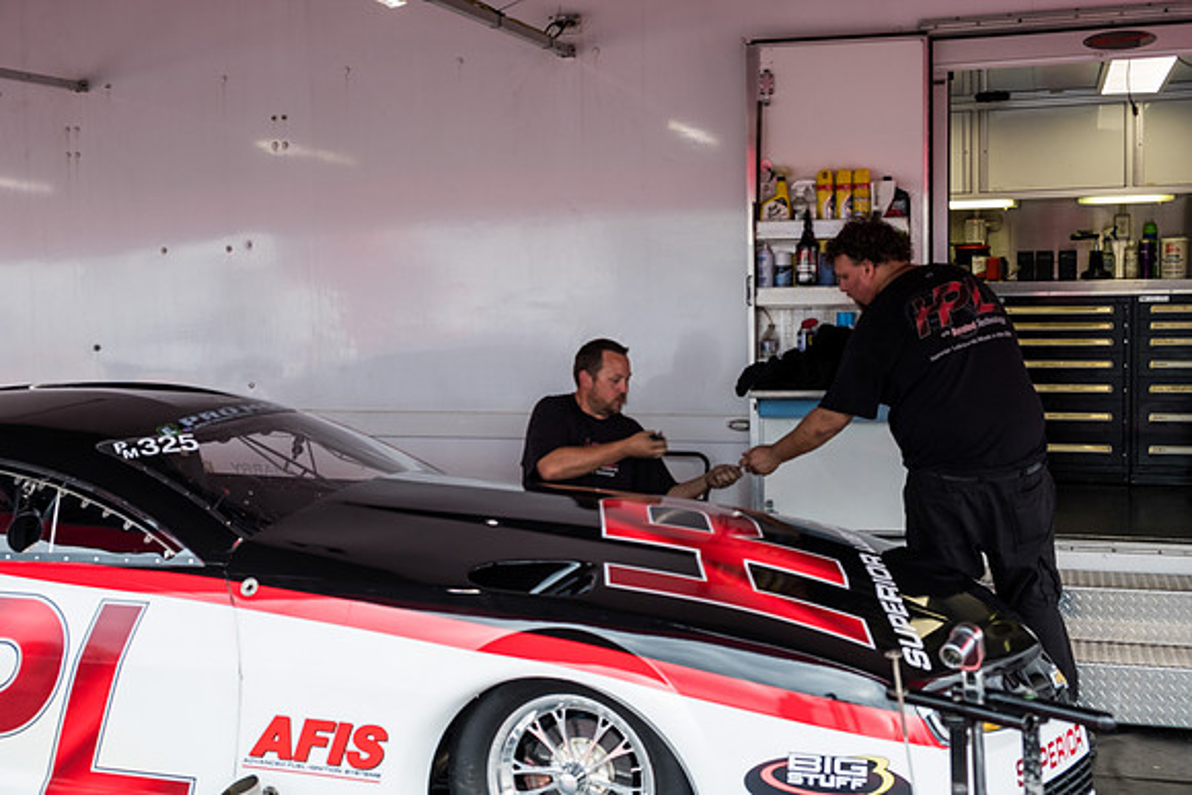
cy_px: 398
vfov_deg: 33.4
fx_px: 1325
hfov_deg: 48.4
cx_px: 596
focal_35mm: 40
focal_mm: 26.5
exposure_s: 1/125
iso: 400
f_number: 5
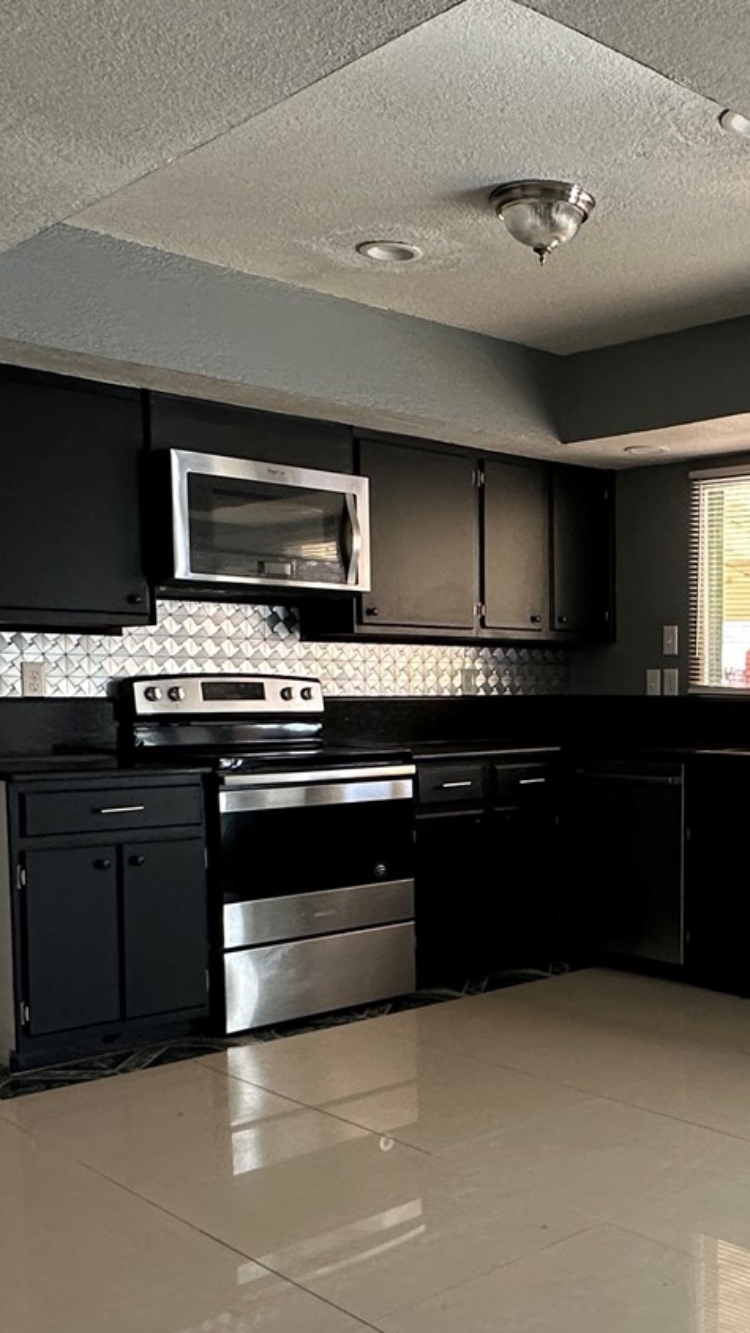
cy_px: 810
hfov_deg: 30.7
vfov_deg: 53.6
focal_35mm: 37
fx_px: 1308
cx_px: 666
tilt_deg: -5.7
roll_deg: +0.3
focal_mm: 2.22
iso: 200
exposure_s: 1/99
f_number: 2.2
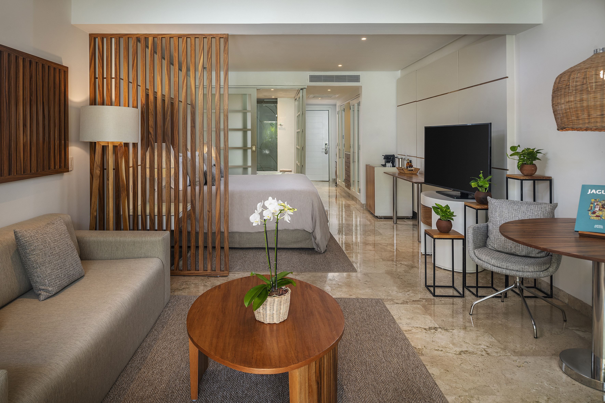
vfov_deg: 53.1
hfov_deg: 73.7
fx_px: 403
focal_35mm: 24
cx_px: 302
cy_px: 202
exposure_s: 1/6
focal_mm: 24
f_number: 9.5
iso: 100
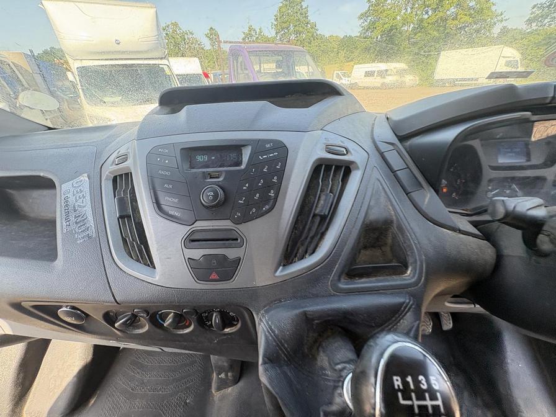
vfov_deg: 85.7
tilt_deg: -31.6
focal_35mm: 14
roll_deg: -6.4
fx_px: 225
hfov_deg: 102.1
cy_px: 208
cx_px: 278
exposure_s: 1/122
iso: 125
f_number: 2.2
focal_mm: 2.22
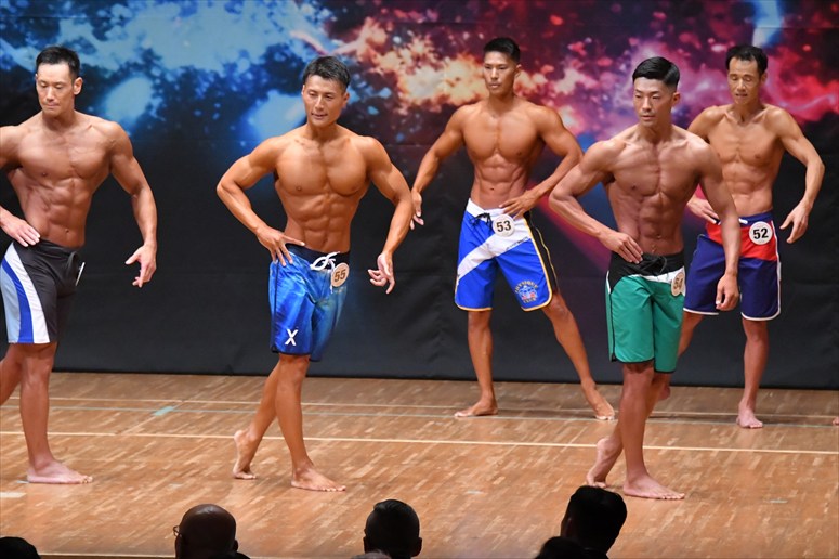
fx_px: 5940
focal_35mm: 255
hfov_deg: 8.1
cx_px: 420
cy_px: 280
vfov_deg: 5.4
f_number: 5.6
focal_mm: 170
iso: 8000
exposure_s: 1/400
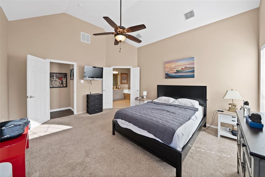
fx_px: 88
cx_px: 132
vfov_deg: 90.1
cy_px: 88
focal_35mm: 12
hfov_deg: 112.6
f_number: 9
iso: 640
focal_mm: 12
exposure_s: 1/6
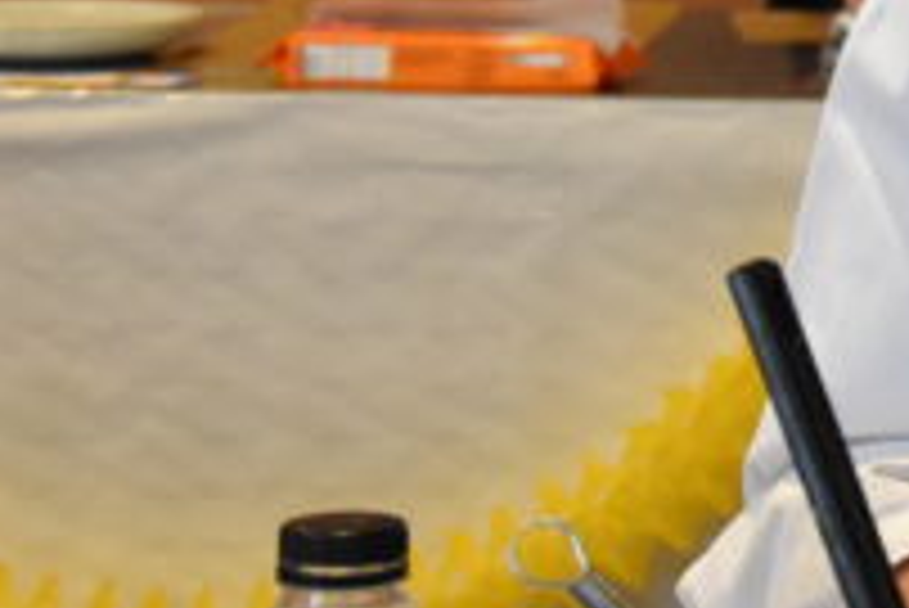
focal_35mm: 194
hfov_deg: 9.9
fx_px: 4902
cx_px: 1714
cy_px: -41
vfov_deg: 7.1
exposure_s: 1/100
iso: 2500
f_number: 5
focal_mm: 34
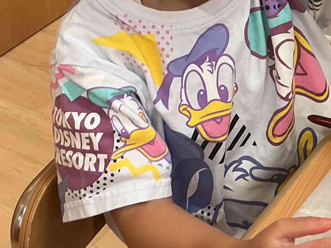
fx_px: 947
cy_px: -64
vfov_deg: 14.4
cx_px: 404
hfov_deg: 18.7
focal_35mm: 99
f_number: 1.8
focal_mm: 3
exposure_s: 1/60
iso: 50
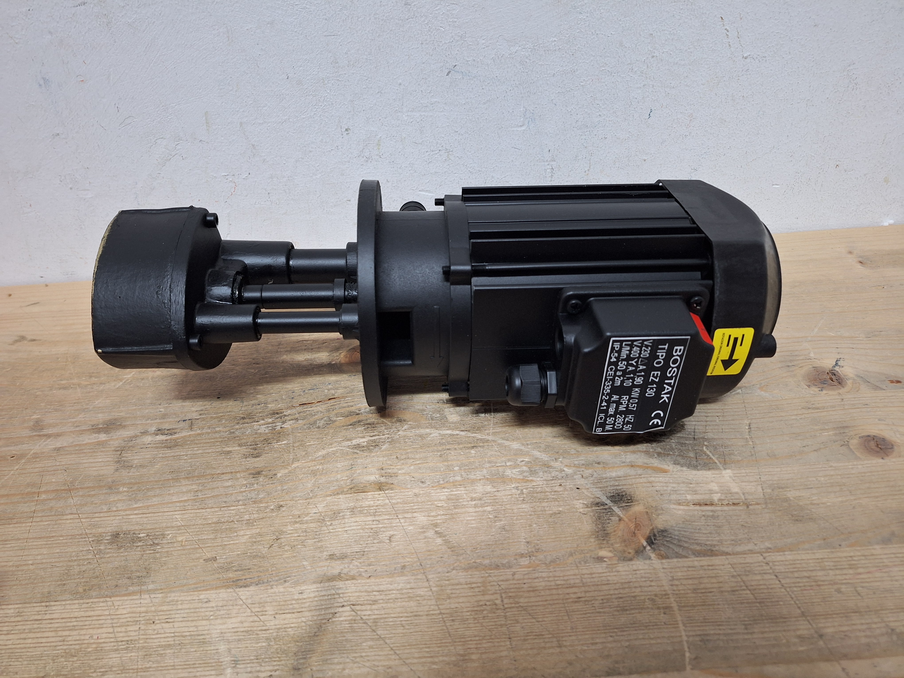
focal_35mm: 23
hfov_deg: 73.9
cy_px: 339
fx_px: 601
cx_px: 452
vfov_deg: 58.9
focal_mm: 5.54
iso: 250
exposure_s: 1/25
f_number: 1.8
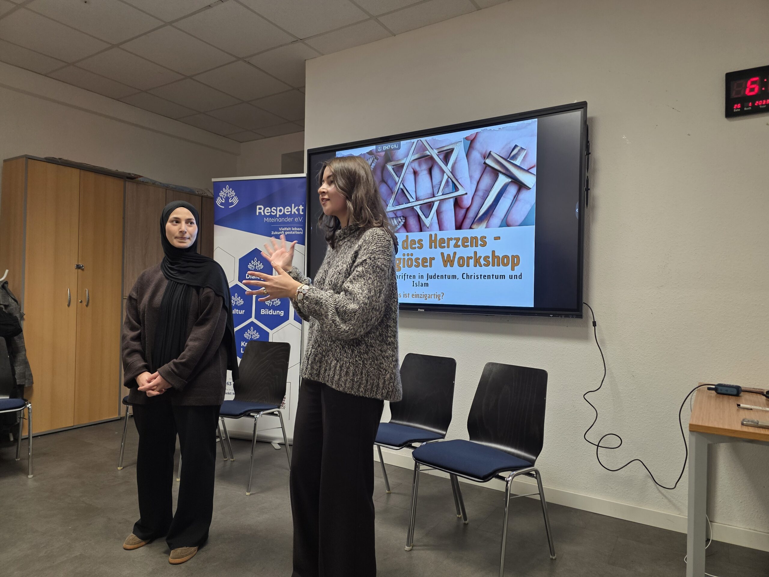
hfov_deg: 73.9
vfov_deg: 58.9
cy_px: 288
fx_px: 511
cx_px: 384
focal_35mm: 23
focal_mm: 6.3
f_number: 1.7
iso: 250
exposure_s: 1/100
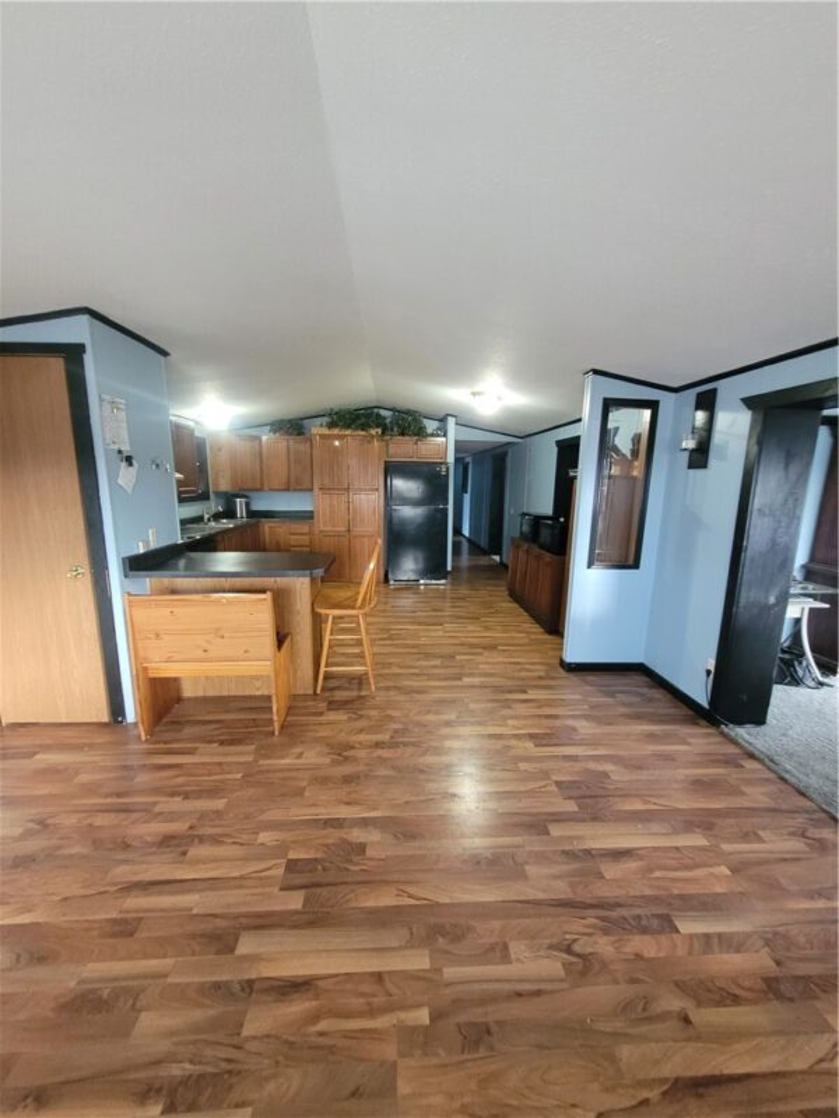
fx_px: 420
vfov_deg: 106.2
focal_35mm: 13
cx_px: 420
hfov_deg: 89.9
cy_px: 559
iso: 500
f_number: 2.2
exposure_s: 1/30
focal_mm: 1.74
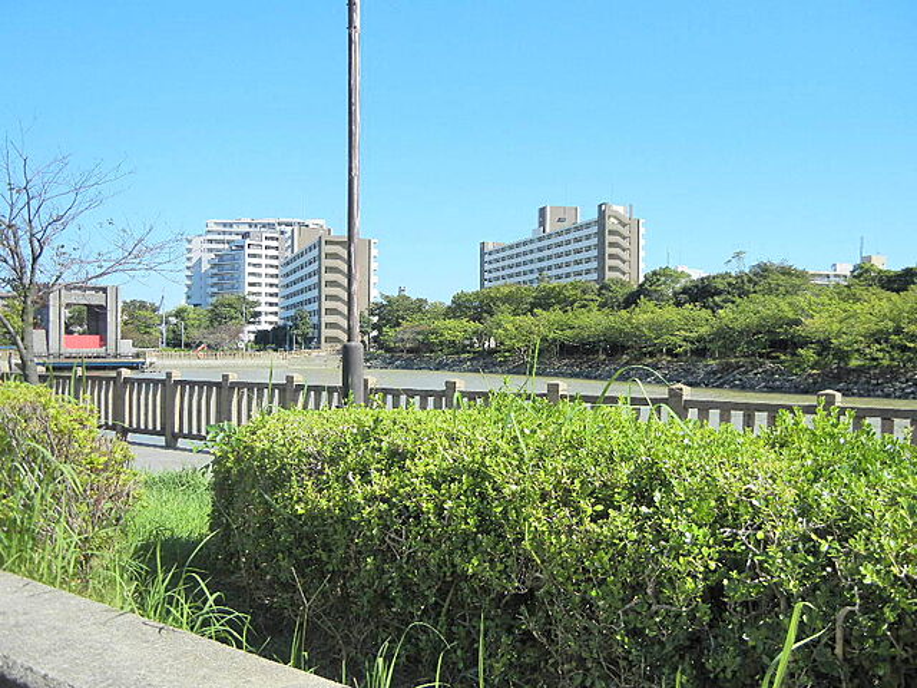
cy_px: 344
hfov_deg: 54.0
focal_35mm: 34
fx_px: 901
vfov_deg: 41.8
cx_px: 458
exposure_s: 1/292
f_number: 7.2
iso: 160
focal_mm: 6.2
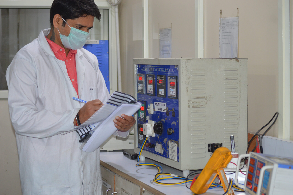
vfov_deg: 16.5
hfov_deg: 24.6
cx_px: 146
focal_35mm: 82
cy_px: 98
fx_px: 671
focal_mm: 55
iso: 560
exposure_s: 1/60
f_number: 4
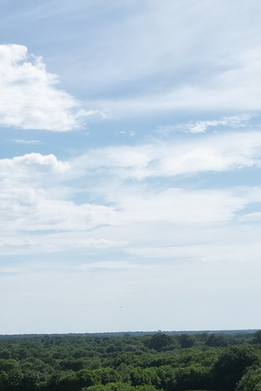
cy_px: 442
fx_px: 880
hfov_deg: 16.7
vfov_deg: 23.4
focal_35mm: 81
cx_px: 32
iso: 120
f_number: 1.7
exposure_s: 1/5000
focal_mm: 6.72
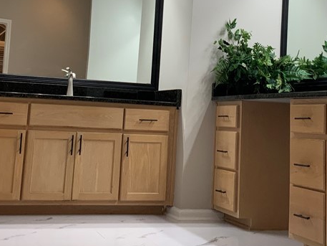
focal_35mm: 65
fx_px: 614
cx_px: 176
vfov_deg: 22.1
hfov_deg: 29.8
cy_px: 24
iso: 40
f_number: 1.8
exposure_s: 1/60
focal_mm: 3
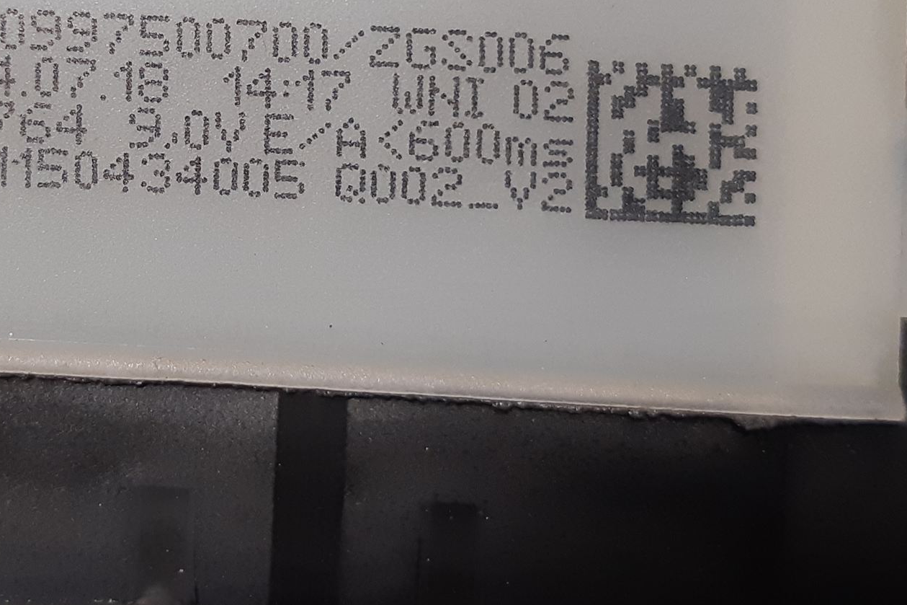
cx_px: 220
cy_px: 137
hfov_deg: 43.0
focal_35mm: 44
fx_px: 1108
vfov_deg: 29.9
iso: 160
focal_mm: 3.93
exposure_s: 1/50
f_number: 1.7
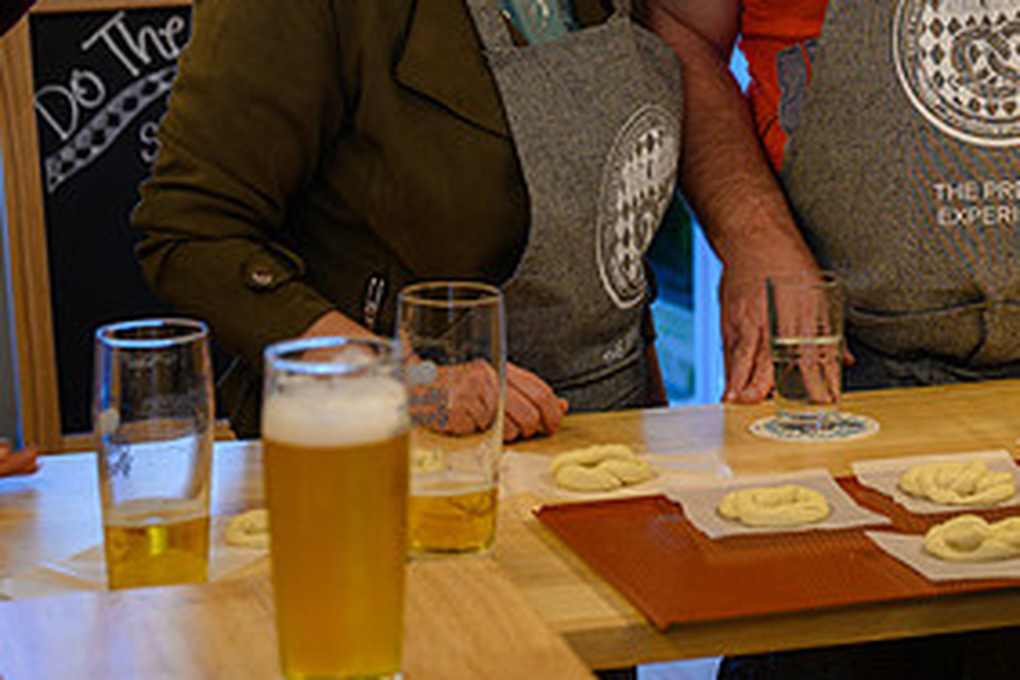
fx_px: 3201
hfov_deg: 17.8
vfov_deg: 12.0
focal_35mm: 113
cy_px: 36
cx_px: 951
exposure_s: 1/60
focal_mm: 55
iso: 400
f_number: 4
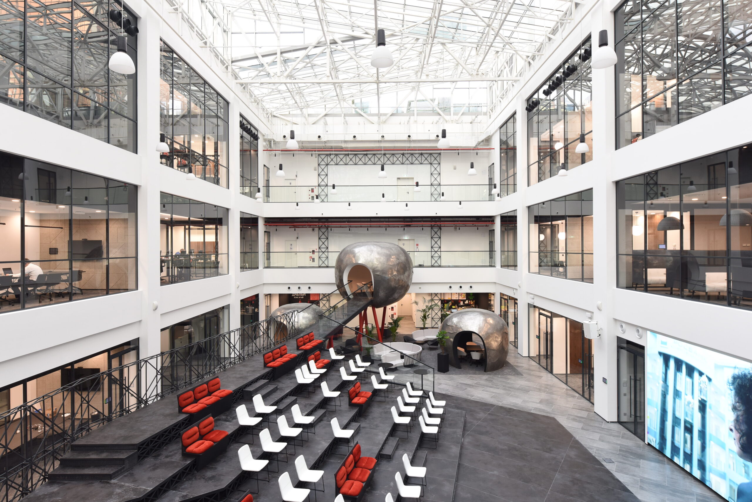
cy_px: 251
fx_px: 397
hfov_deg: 86.9
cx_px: 376
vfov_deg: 64.6
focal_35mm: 19
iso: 400
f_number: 9
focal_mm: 19
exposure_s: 1/10
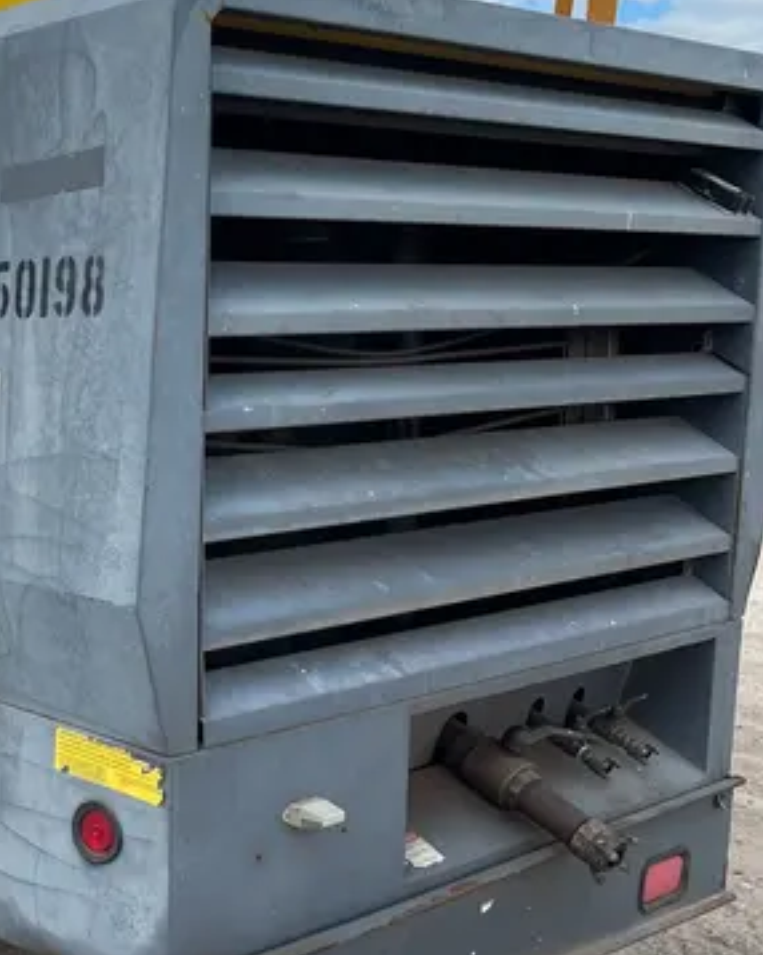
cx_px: 48
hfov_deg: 27.8
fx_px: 1469
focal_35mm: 52
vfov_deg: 35.5
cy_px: 668
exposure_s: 1/2174
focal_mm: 4.2
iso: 50
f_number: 1.6
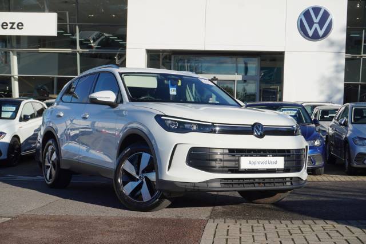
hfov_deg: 35.1
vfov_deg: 23.8
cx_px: 183
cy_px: 122
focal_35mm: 57
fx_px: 579
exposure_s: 1/160
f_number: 9
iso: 100
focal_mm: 38
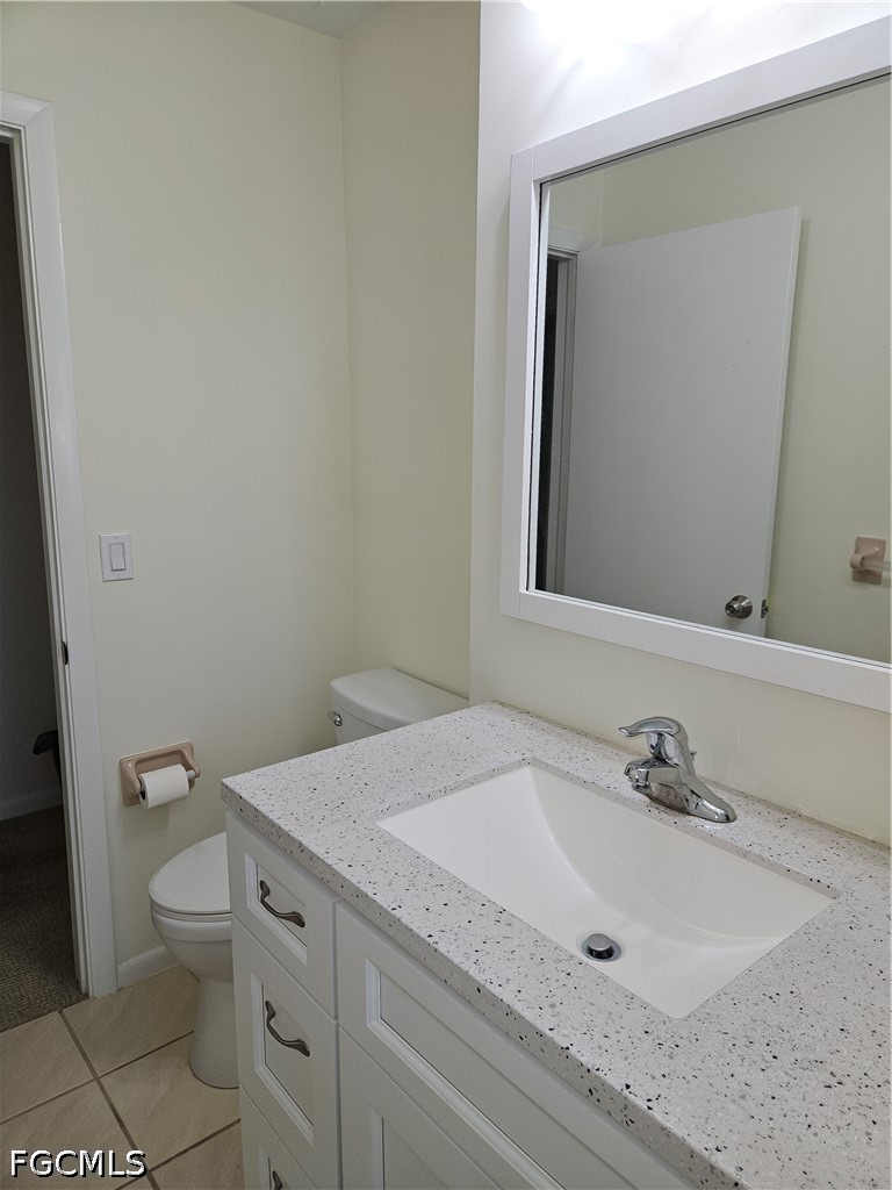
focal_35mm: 23
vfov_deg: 73.9
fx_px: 790
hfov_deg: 58.9
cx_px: 446
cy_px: 595
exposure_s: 1/60
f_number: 1.8
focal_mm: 5.4
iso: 32
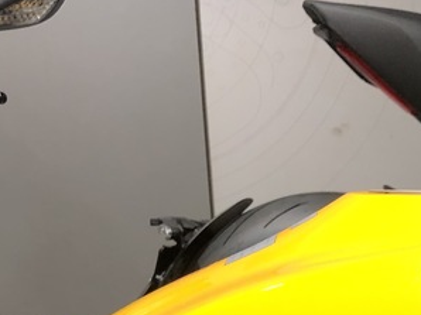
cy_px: 482
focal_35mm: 94
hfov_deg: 20.4
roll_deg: -0.9
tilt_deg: -28.4
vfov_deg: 14.6
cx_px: 387
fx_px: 1142
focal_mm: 3.99
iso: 32
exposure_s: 1/30
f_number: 1.8
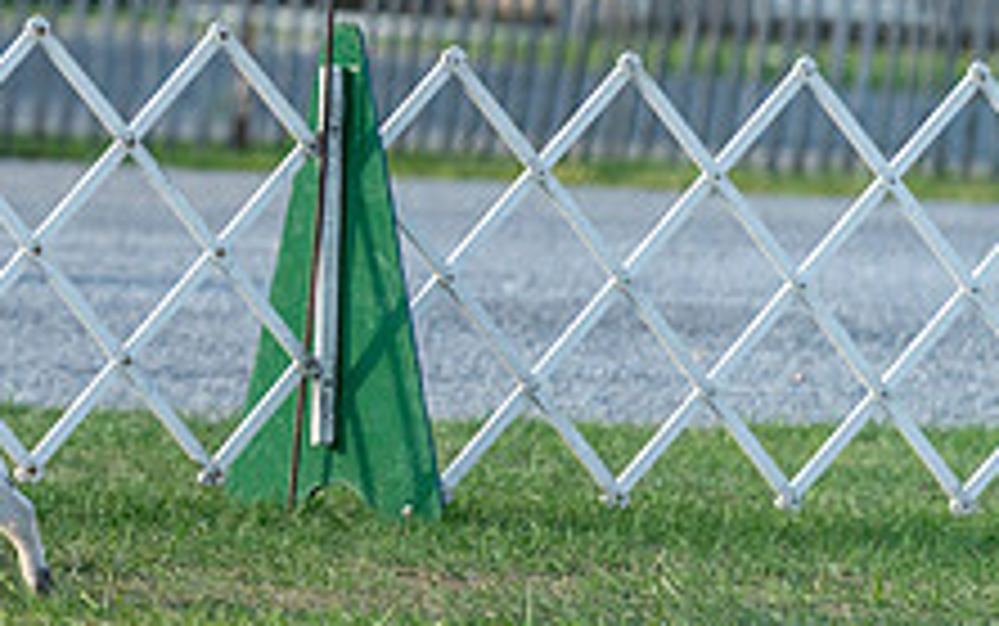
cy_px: -66
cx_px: -284
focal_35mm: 638
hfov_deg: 3.3
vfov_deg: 2.1
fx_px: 17379
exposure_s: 1/2000
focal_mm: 200
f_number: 5
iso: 1250
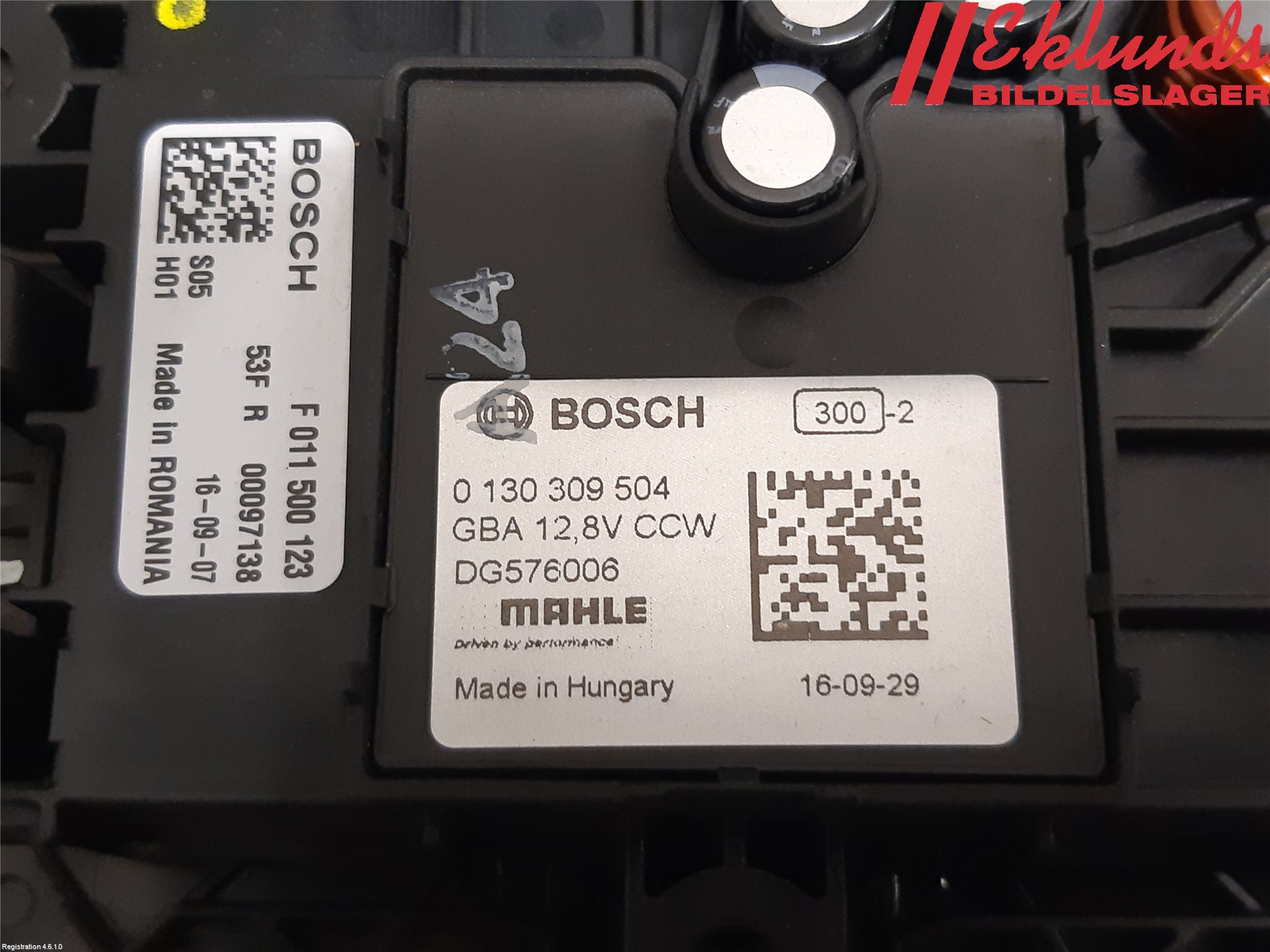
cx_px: 635
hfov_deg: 67.3
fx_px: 954
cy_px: 476
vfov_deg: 53.1
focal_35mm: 26
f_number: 1.7
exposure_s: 1/33
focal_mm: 3.93
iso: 200
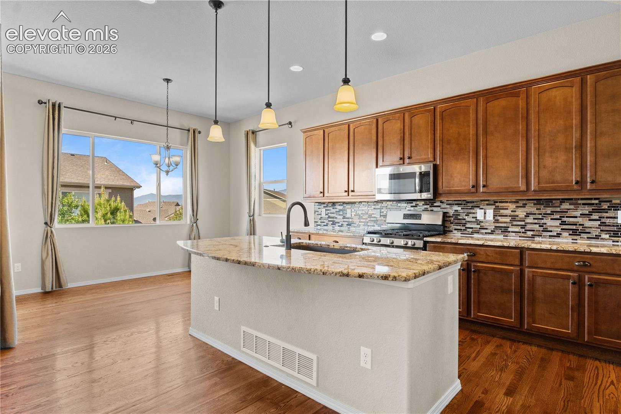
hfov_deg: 87.2
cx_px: 310
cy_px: 207
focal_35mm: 19
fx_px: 326
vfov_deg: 64.8
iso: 320
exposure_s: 1/4
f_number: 8
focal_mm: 12.6
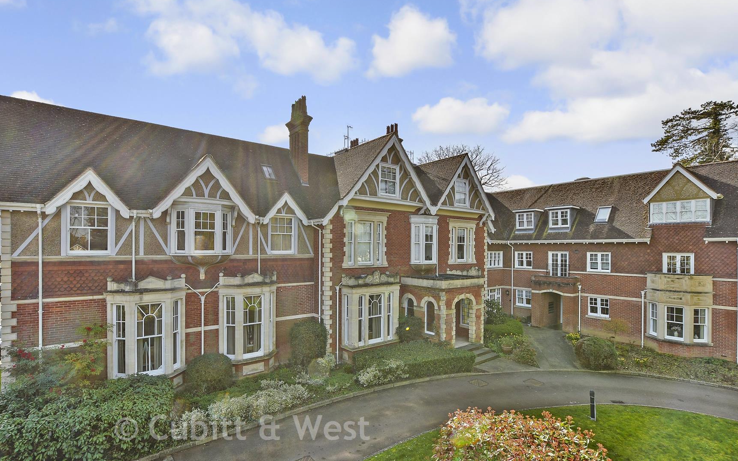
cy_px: 252
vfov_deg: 71.1
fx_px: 322
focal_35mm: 16
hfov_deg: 97.8
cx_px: 365
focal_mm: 10
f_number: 8
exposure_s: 1/100
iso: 125
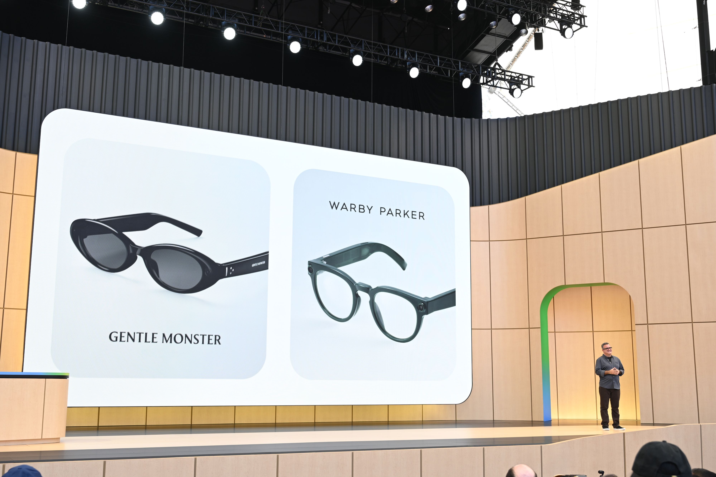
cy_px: 238
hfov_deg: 47.4
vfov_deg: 32.6
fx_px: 815
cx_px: 358
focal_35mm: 41
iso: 100
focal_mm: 27.5
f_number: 3.5
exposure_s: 1/120
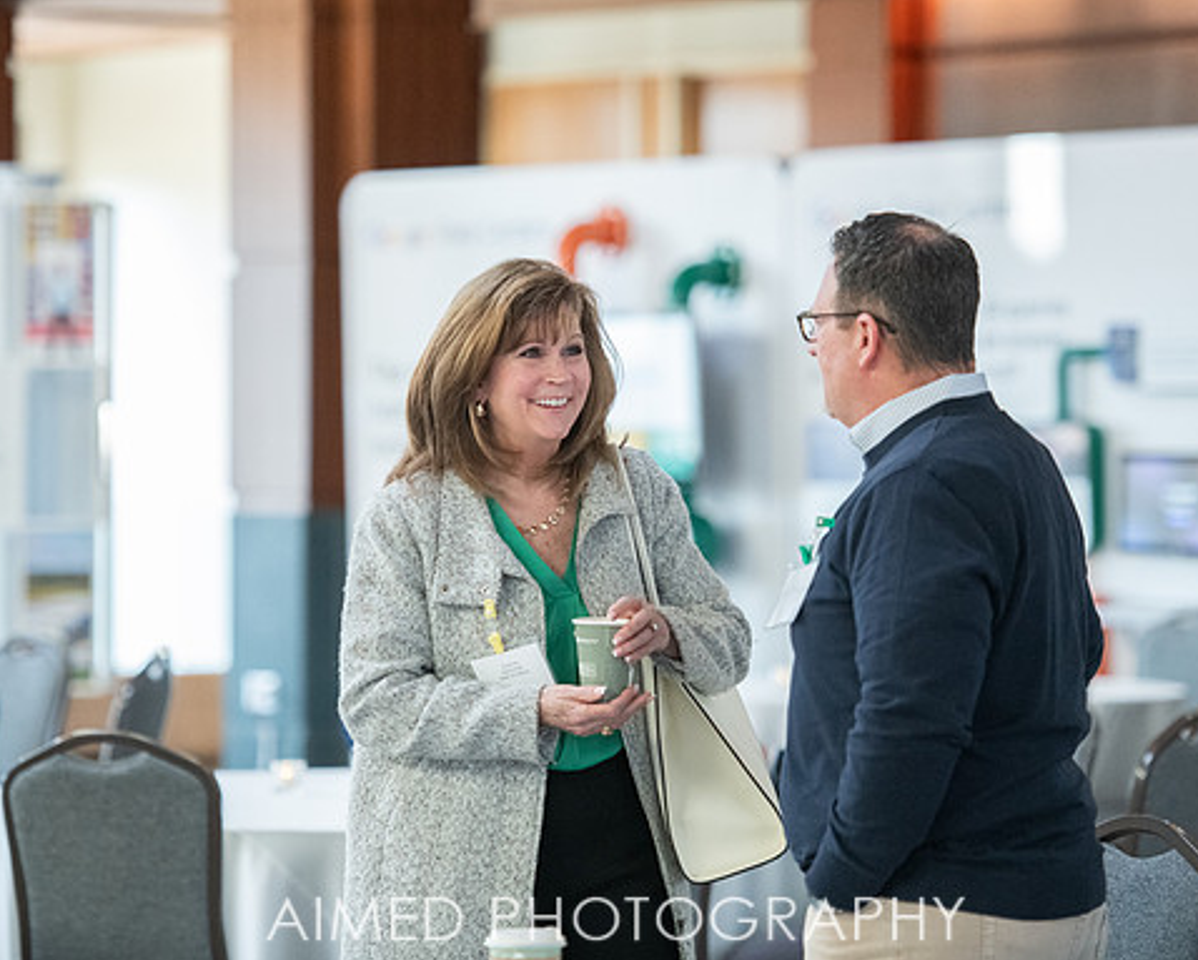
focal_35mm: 167
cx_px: 564
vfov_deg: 9.3
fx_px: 5925
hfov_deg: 11.5
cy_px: 446
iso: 3200
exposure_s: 1/200
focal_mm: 135
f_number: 2.8
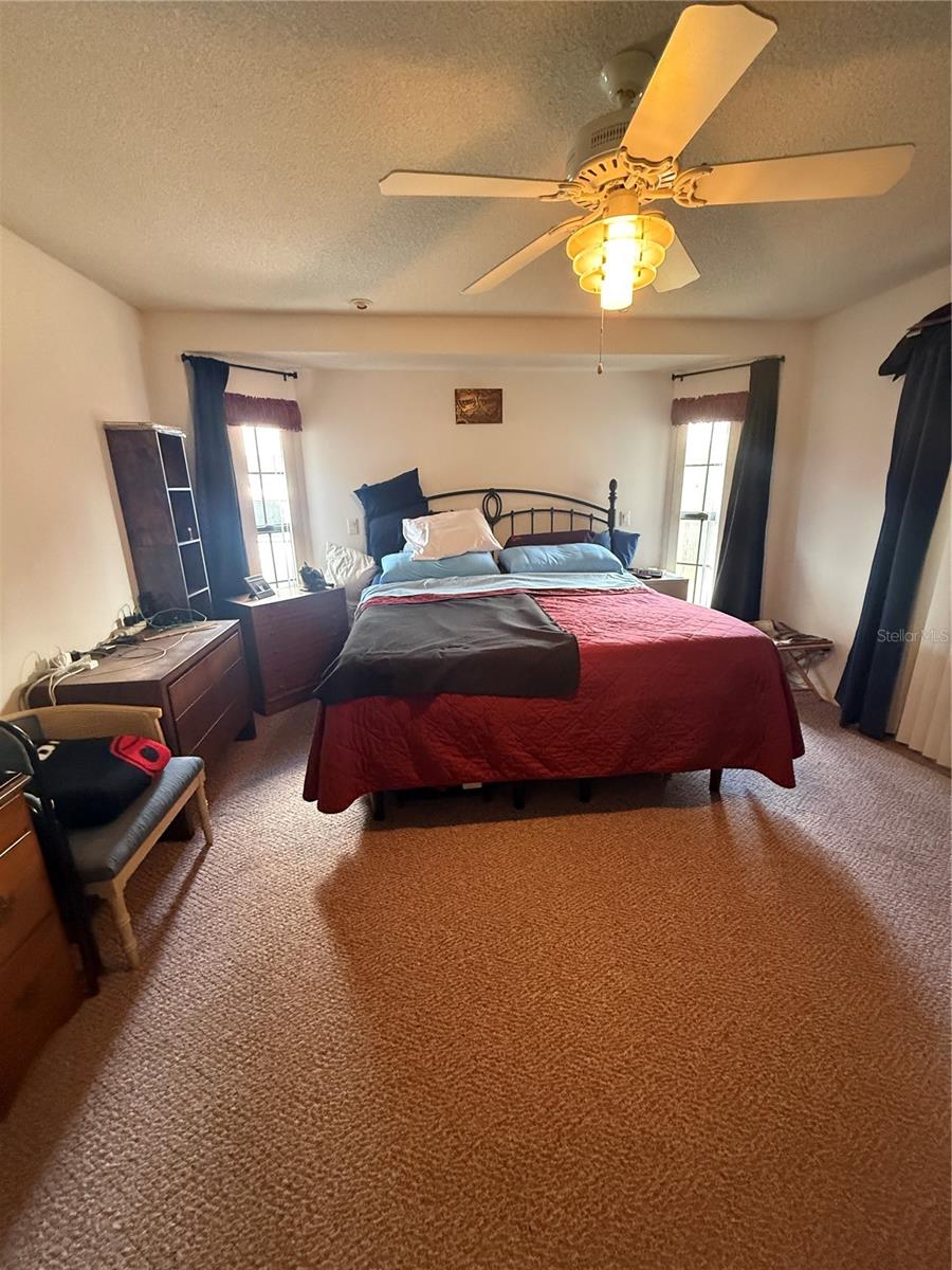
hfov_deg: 85.7
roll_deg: +1.3
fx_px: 513
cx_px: 476
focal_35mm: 14
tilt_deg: -15.9
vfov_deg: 102.1
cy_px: 635
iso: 640
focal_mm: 2.22
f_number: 2.2
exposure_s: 1/60
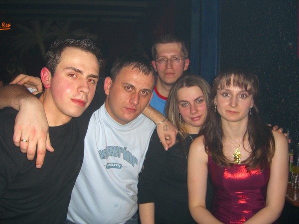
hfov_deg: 49.0
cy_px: 112
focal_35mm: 38
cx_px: 150
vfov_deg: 37.7
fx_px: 328
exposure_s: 1/60
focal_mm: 7.9
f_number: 2.8
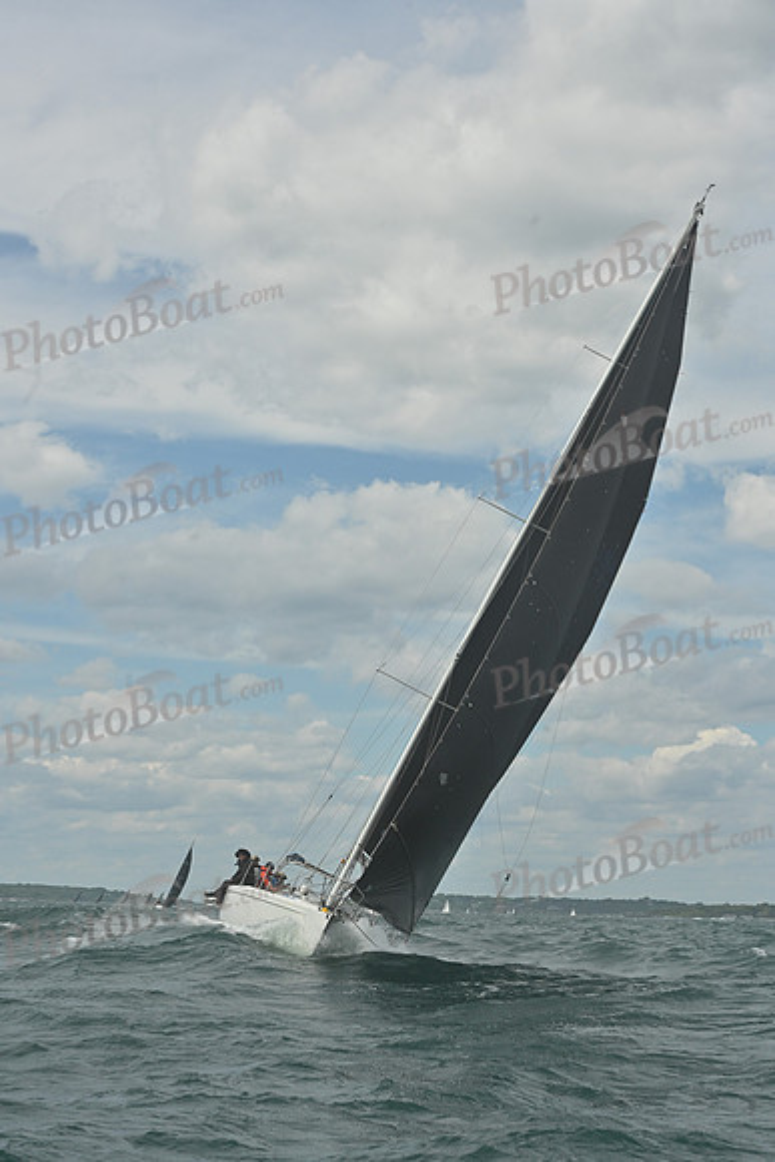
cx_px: 388
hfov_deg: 19.5
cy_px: 581
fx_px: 2259
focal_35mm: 70
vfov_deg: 28.8
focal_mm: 70
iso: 320
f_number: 10
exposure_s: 1/1250
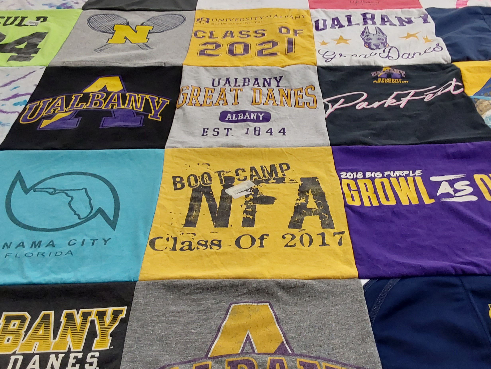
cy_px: 191
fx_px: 525
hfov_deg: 50.1
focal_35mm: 37
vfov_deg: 38.7
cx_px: 264
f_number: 1.9
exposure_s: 1/60
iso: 100
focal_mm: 2.91
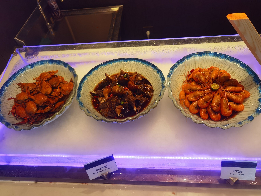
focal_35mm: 27
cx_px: 130
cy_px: 98
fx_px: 204
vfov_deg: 51.4
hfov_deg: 65.3
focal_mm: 6.71
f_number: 1.9
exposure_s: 1/100
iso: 64
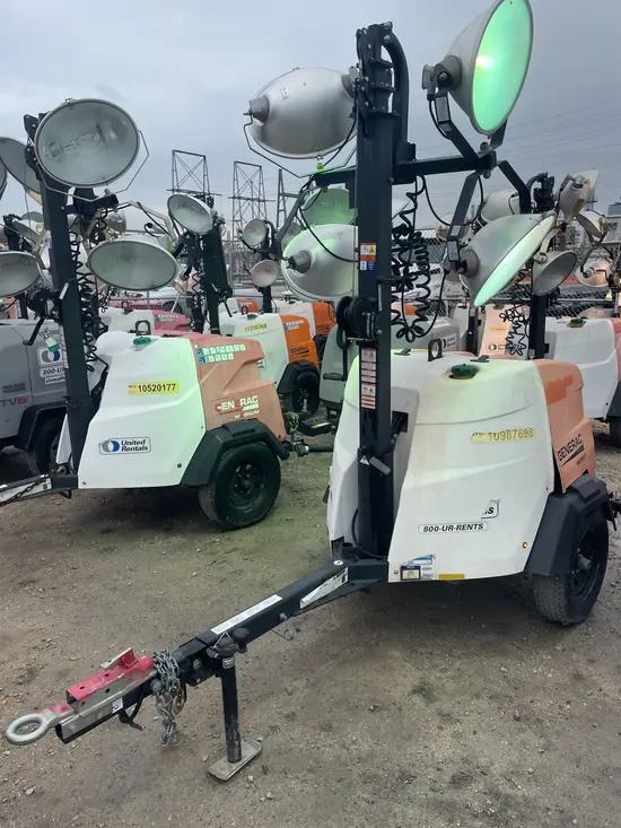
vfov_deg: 67.3
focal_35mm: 26
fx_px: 622
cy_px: 414
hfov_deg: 53.1
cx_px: 310
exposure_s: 1/1916
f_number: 1.6
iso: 50
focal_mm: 4.2
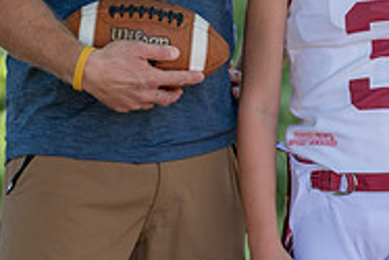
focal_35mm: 382
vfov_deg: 3.6
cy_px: -76
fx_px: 4131
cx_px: 243
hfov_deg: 5.4
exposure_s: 1/320
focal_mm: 123
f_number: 2.8
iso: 125
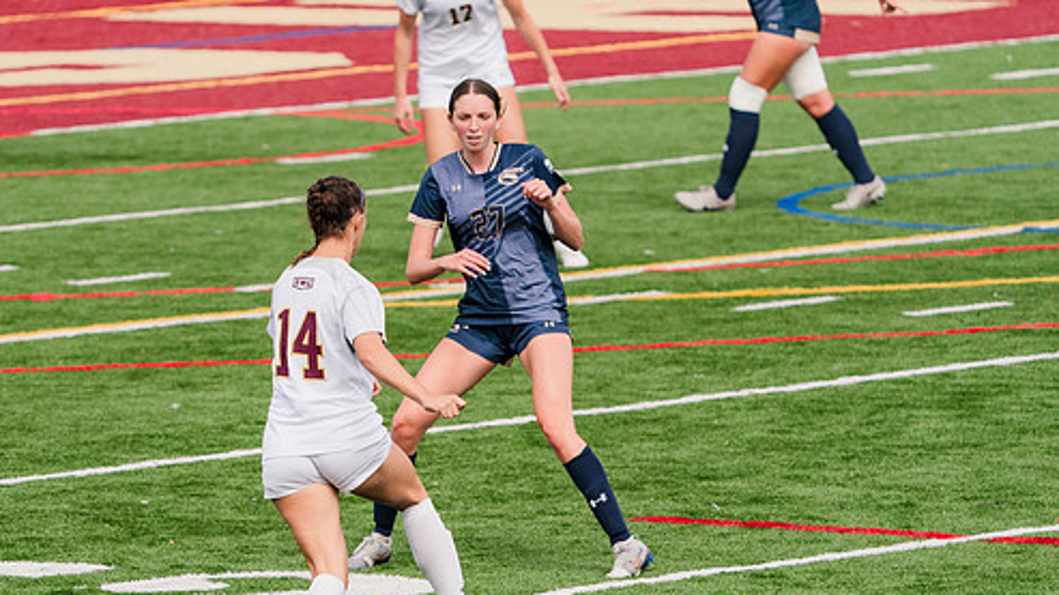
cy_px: 383
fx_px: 14373
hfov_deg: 4.2
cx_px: 357
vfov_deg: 2.4
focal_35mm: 512
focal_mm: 341
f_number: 6.3
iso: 400
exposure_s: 1/1600
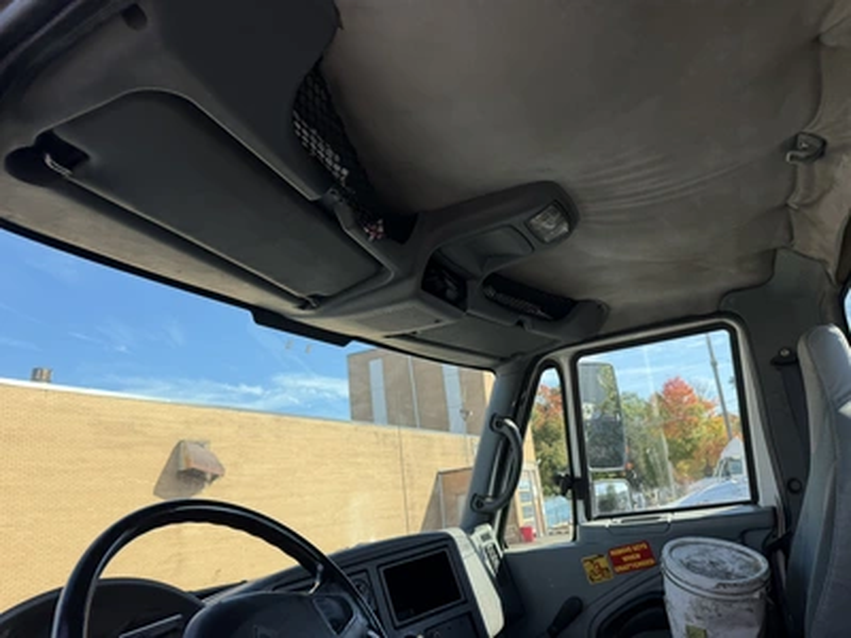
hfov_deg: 71.6
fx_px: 590
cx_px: 426
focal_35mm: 24
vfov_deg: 56.8
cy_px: 319
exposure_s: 1/1585
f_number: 1.78
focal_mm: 6.76
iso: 80
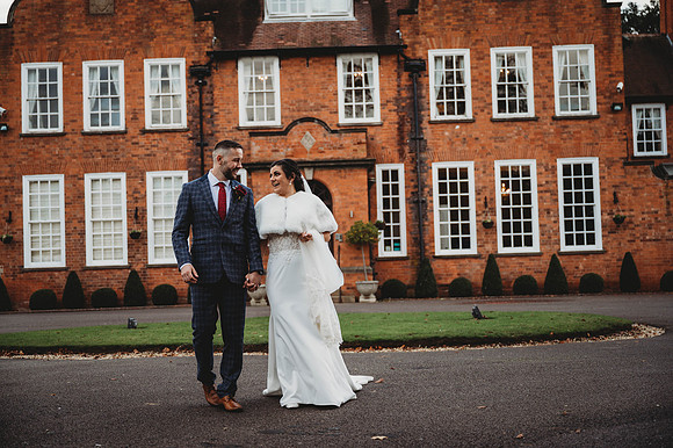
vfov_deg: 27.5
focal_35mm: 49
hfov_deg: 40.4
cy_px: 224
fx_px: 915
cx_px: 336
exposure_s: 1/200
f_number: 2.8
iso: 100
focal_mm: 49
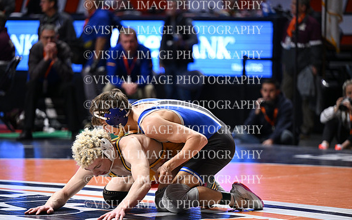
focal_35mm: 161
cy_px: 117
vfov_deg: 8.2
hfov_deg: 13.0
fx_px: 1545
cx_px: 173
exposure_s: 1/1000
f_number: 2.8
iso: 2800
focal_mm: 155
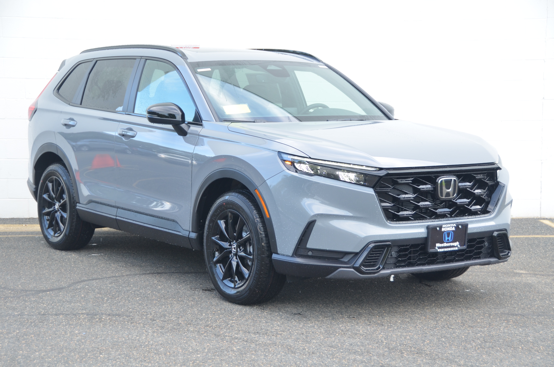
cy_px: 184
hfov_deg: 28.1
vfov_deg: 18.8
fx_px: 1106
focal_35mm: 72
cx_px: 277
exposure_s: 1/125
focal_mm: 48
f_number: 5.6
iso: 250
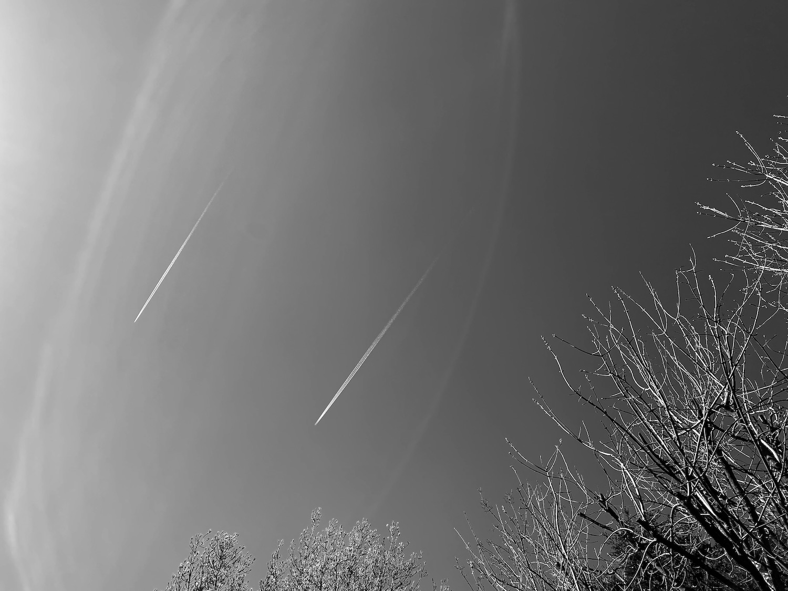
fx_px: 592
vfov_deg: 53.1
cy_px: 296
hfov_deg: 67.3
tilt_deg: +67.5
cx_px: 394
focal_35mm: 26
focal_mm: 4.25
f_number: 1.8
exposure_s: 1/2571
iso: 32
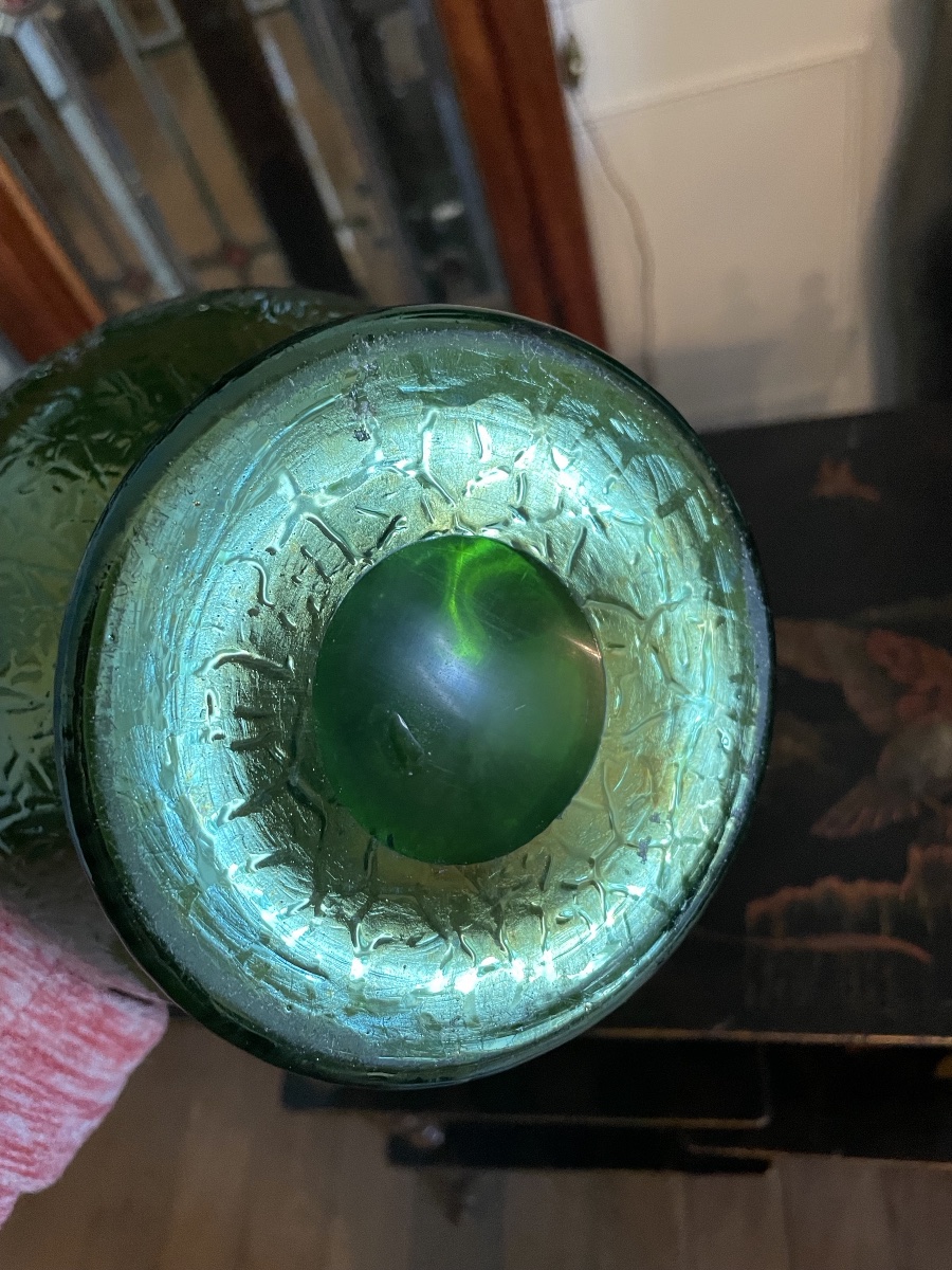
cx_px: 476
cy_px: 635
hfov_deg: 53.1
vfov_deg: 67.3
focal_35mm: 26
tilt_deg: -50.0
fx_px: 953
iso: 320
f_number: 1.6
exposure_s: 1/50
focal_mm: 4.2
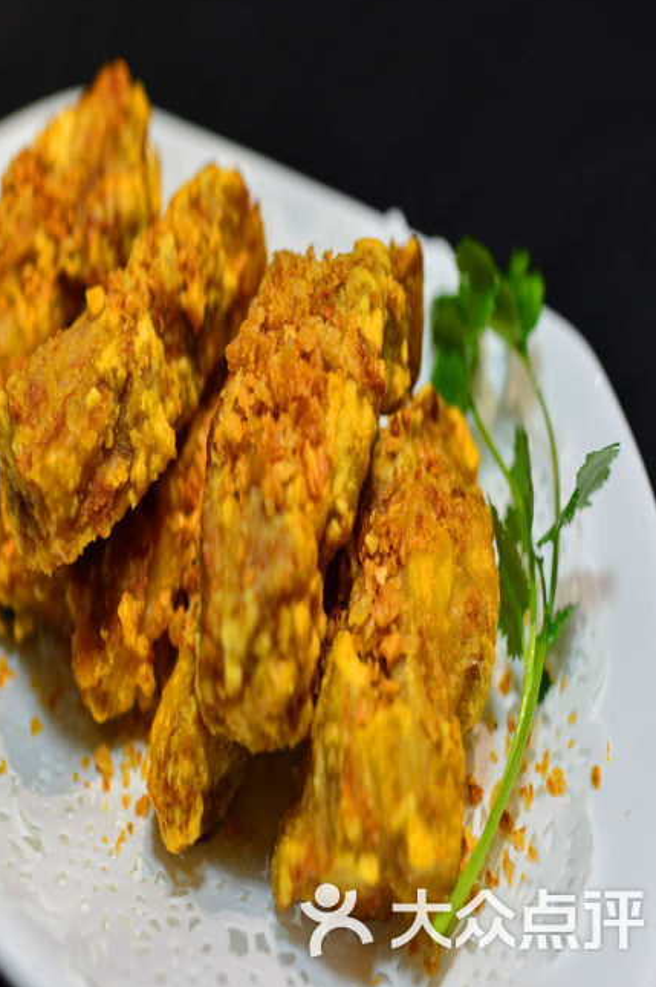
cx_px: 327
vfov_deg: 50.7
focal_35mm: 38
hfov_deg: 35.0
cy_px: 464
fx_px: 1040
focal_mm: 35
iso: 320
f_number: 4
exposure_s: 1/60
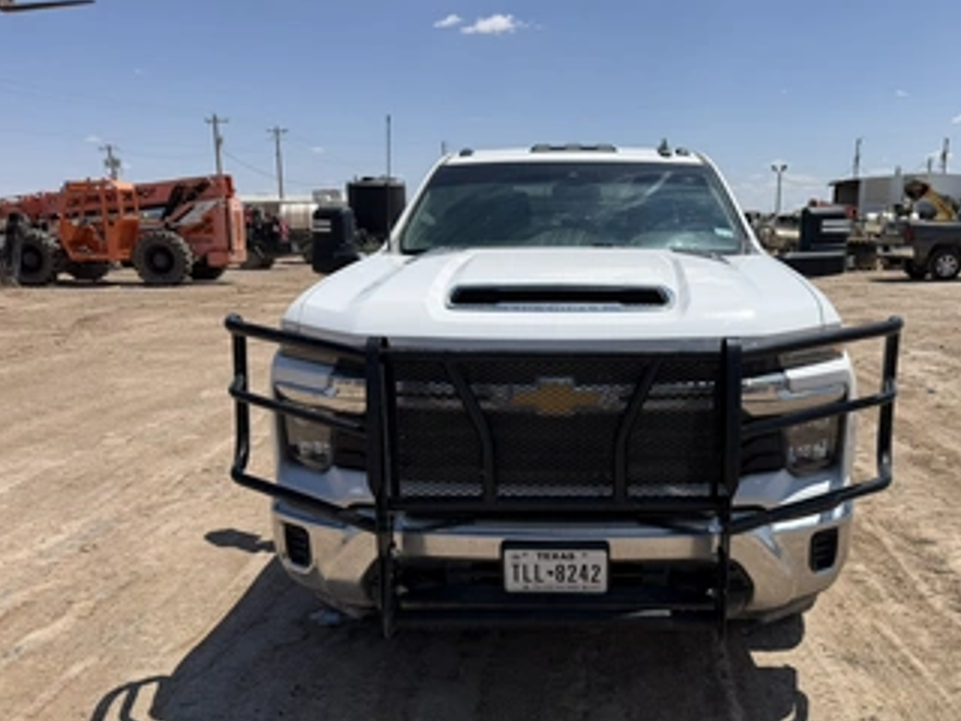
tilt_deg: -8.8
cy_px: 424
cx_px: 577
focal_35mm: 30
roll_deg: -0.2
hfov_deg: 59.5
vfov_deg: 46.6
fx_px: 833
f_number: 1.78
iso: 80
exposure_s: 1/8130
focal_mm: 6.76
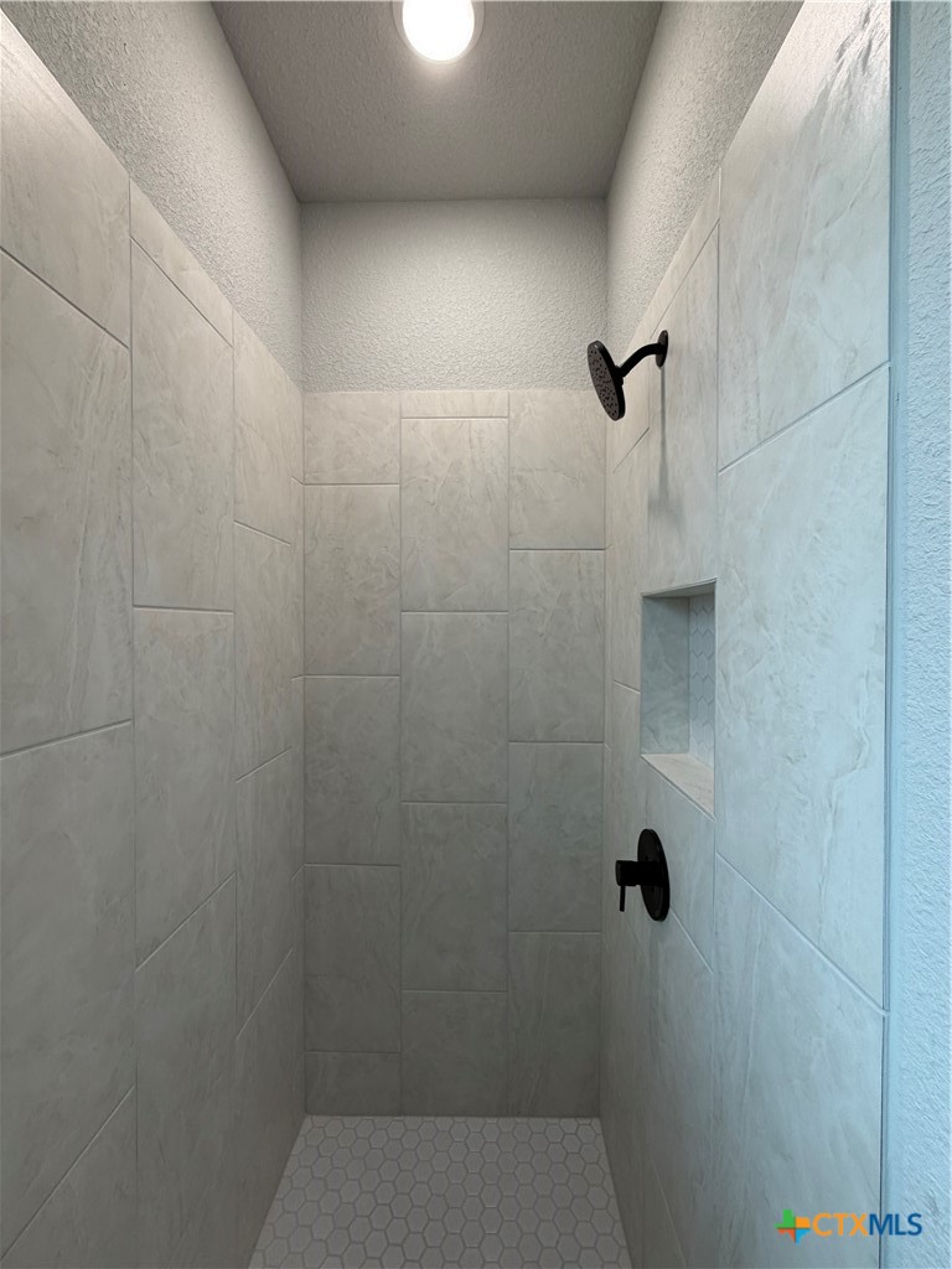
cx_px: 476
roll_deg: +0.0
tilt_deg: -0.6
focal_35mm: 14
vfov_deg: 102.1
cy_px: 634
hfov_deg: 85.7
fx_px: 513
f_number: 2.2
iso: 160
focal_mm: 2.22
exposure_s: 1/120
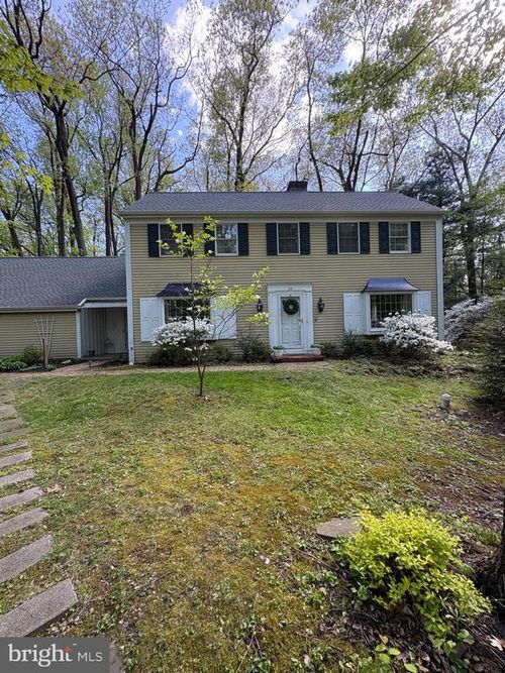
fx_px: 272
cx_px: 252
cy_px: 336
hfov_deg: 85.7
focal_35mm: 14
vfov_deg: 102.1
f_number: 2.2
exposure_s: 1/154
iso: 64
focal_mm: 2.22
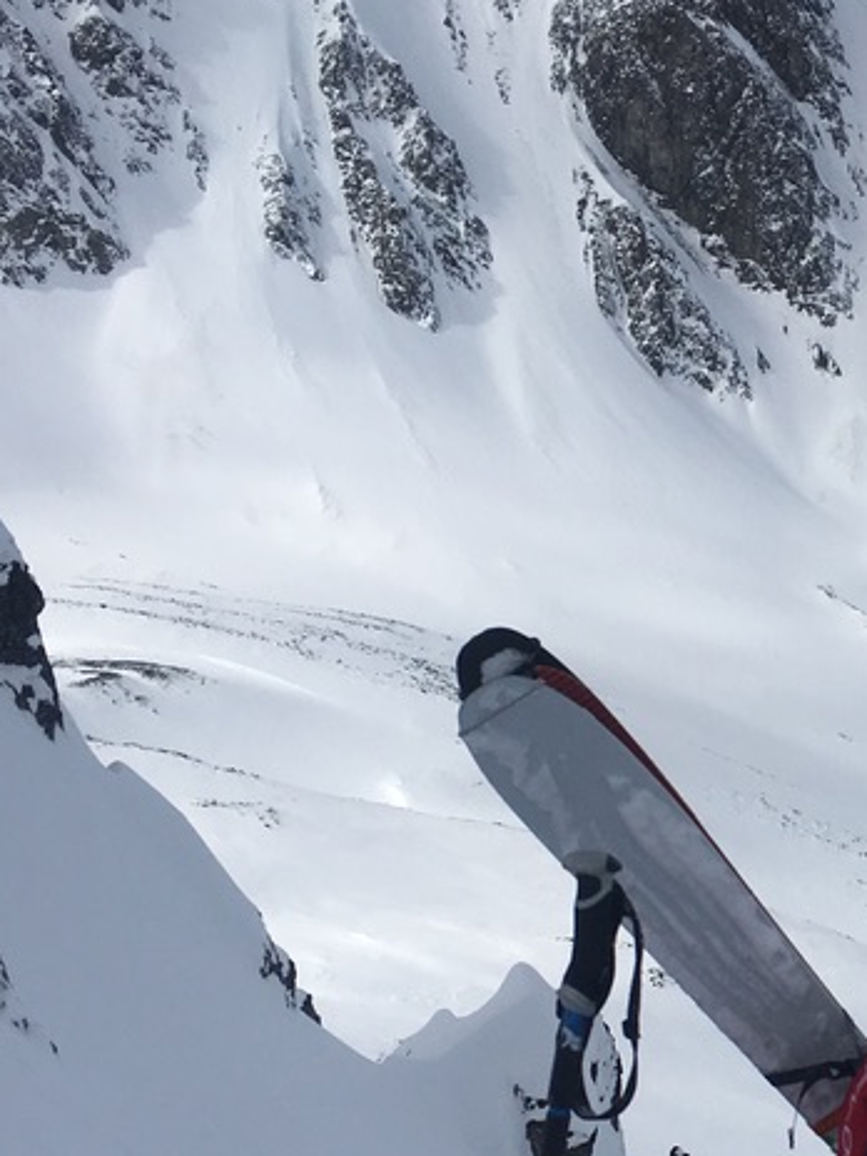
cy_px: 825
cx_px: 937
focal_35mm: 64
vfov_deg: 29.9
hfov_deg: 21.8
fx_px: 2137
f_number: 2.2
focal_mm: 4.15
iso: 25
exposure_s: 1/8547
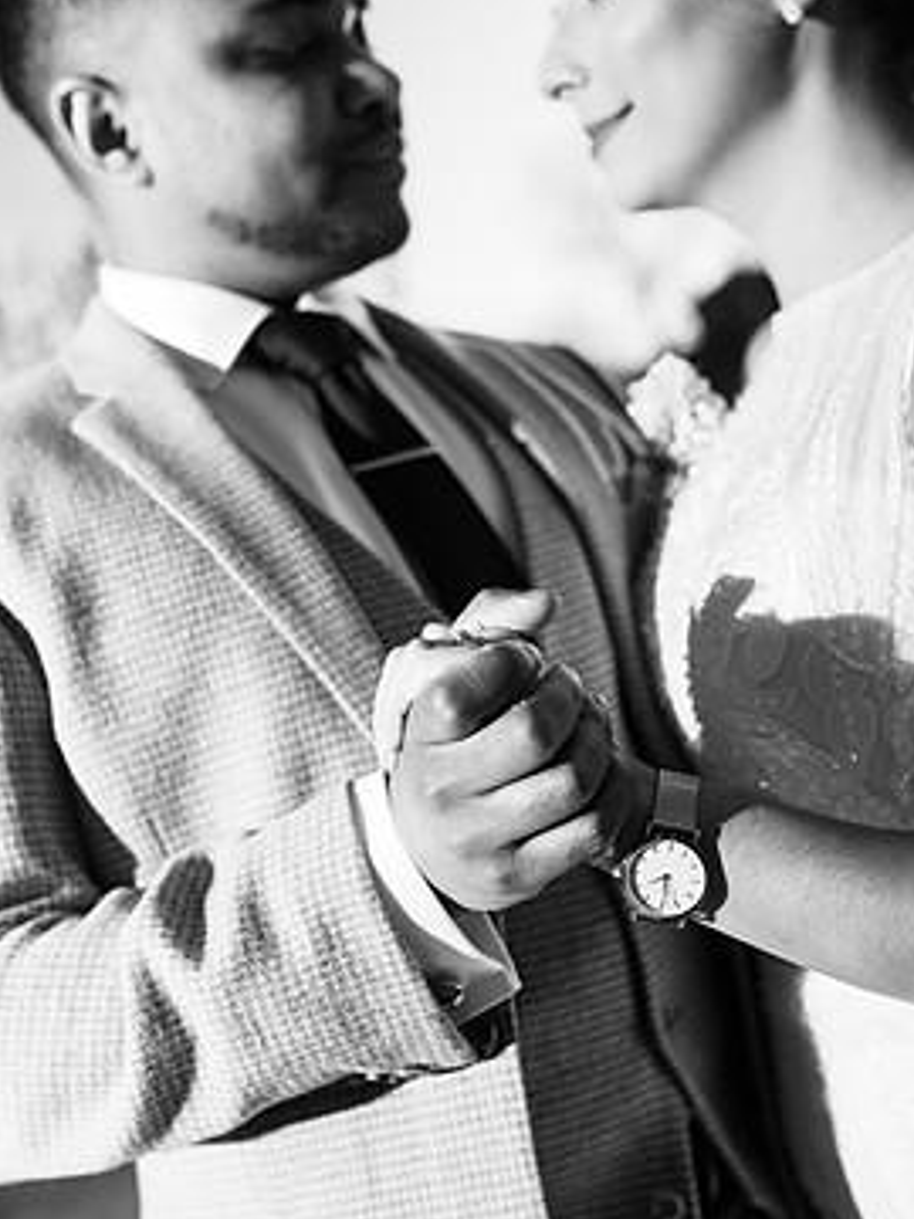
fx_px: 1479
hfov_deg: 34.3
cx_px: 476
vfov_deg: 44.8
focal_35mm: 42
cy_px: 637
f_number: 2.8
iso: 160
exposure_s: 1/1250
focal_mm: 35
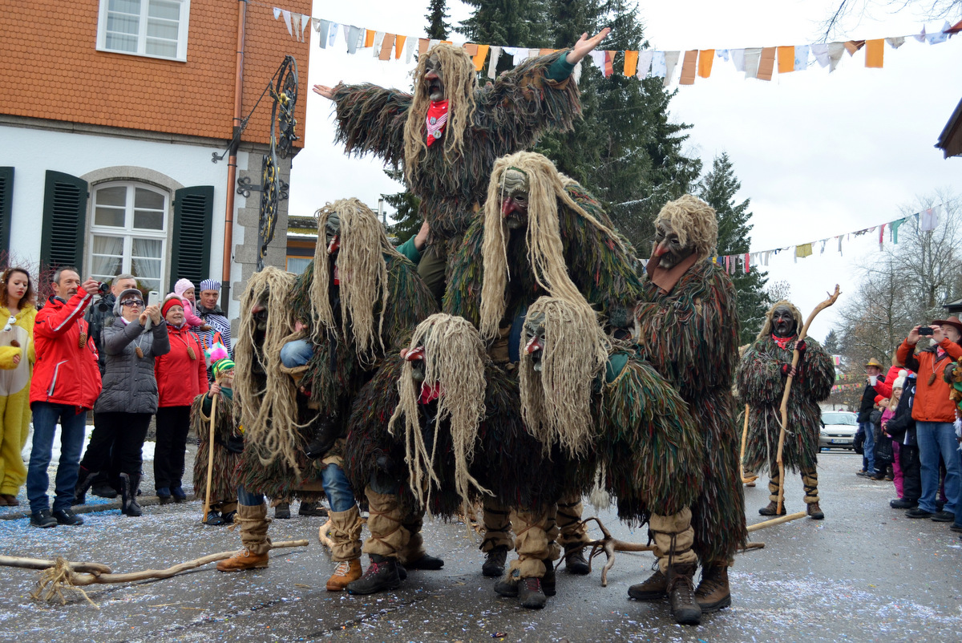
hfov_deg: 53.1
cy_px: 322
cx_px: 481
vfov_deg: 36.9
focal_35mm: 36
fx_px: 963
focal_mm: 24
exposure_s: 1/125
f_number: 5.6
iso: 320
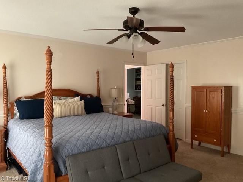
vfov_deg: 48.2
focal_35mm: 29
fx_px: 204
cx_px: 122
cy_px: 91
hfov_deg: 61.7
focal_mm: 3
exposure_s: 1/40
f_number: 1.8
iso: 250
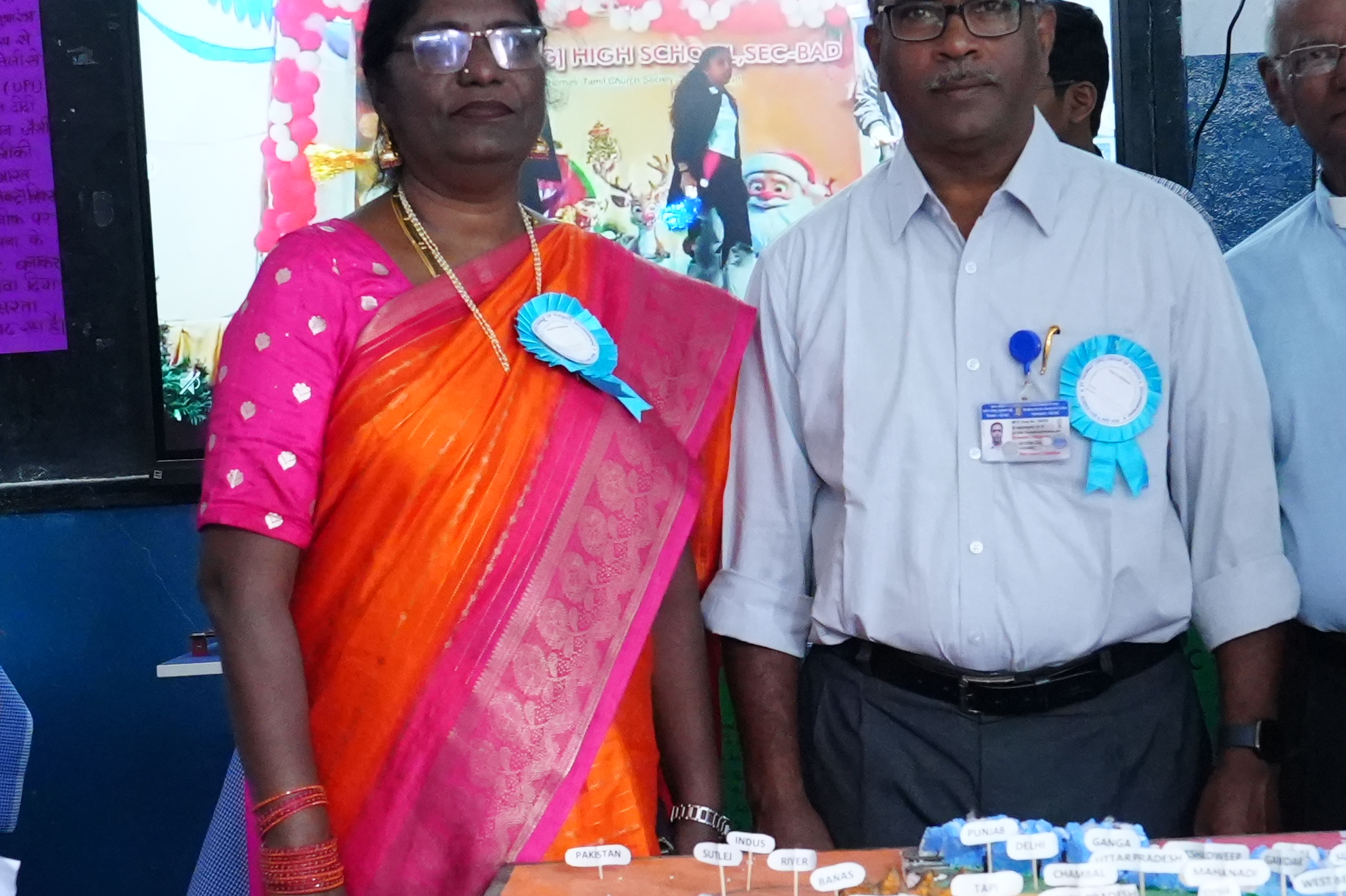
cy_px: 589
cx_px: 657
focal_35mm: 85
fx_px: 3178
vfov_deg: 16.0
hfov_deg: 23.9
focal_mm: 24
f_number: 5
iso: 5000
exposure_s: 1/125
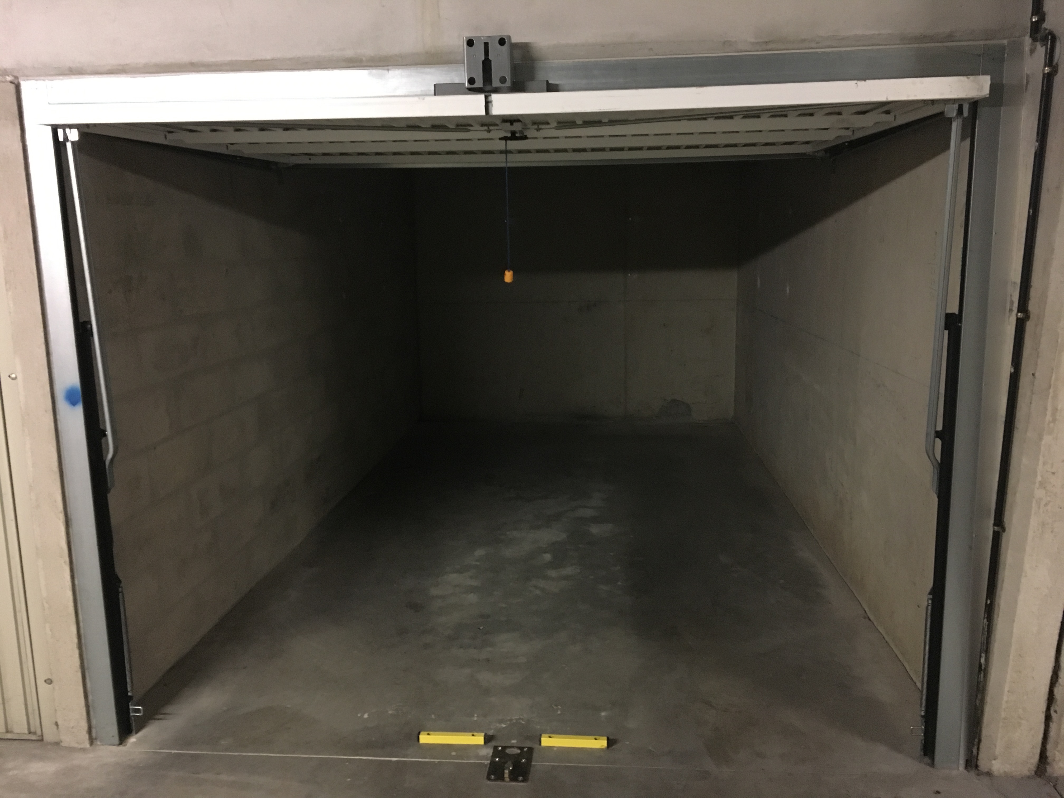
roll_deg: +0.8
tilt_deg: -11.5
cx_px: 532
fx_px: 891
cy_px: 399
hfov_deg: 61.7
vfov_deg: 48.2
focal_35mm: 29
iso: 400
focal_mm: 4.15
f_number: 2.2
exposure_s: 1/17
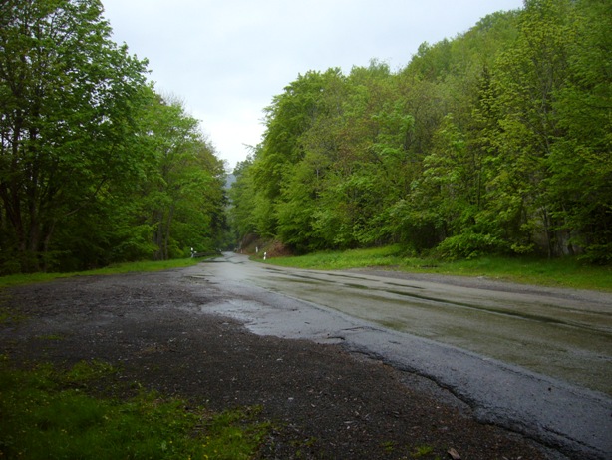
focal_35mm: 35
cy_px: 230
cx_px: 306
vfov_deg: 40.7
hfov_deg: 52.6
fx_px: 619
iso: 100
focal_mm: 5.8
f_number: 2.8
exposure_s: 1/250
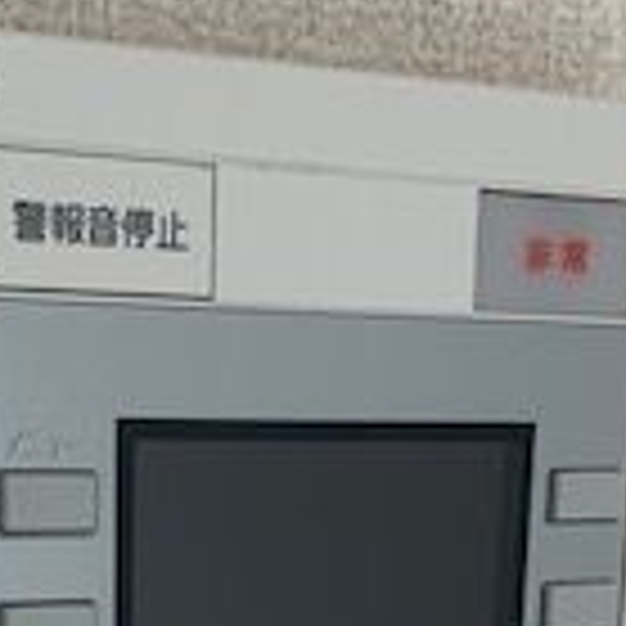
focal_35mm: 106
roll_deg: +0.2
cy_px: 901
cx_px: 185
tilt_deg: -16.1
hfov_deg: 16.4
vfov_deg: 15.3
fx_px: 2169
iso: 80
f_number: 1.8
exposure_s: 1/120
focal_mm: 4.25
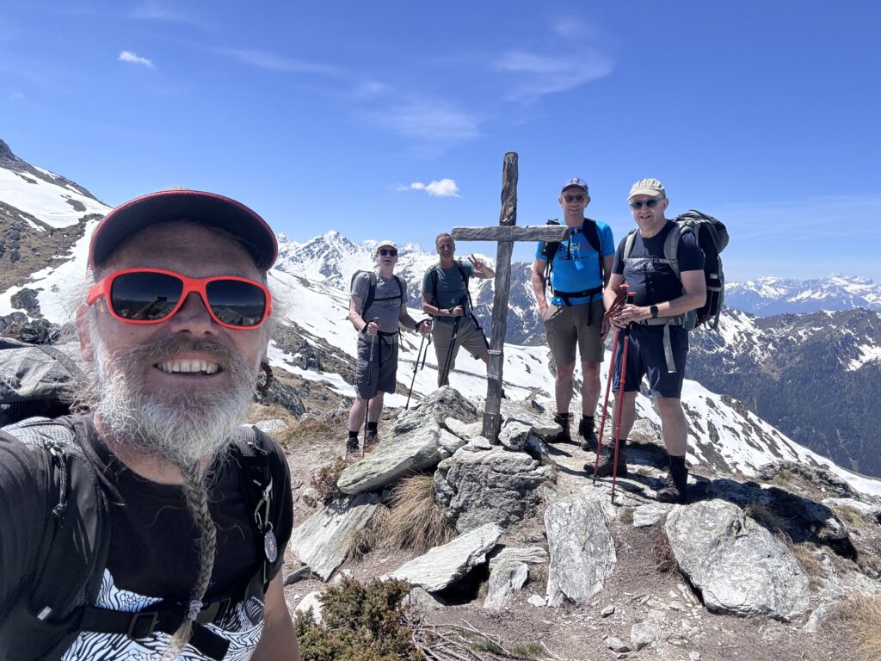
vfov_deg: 58.9
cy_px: 330
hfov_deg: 73.9
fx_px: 585
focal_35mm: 23
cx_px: 440
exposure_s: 1/2070
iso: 25
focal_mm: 2.69
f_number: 1.9
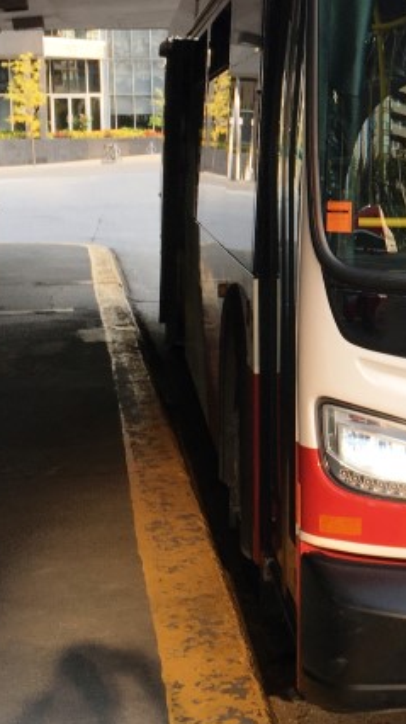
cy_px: 214
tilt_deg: -6.0
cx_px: 579
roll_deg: +0.6
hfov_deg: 14.9
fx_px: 1457
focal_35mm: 76
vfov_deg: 27.6
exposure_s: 1/143
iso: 25
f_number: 2.2
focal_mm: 4.15
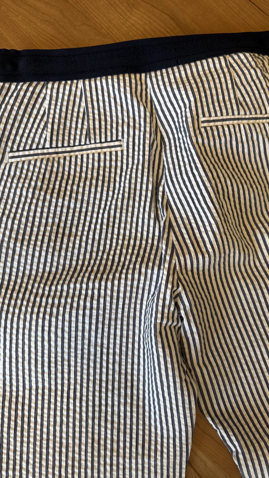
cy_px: 237
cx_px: 163
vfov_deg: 69.9
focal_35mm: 27
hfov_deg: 42.7
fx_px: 342
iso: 160
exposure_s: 1/120
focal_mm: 6.76
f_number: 1.78
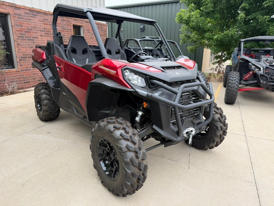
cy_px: 103
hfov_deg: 71.6
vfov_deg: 56.8
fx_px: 190
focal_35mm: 24
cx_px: 137
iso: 64
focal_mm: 6.76
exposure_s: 1/297
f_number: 1.78
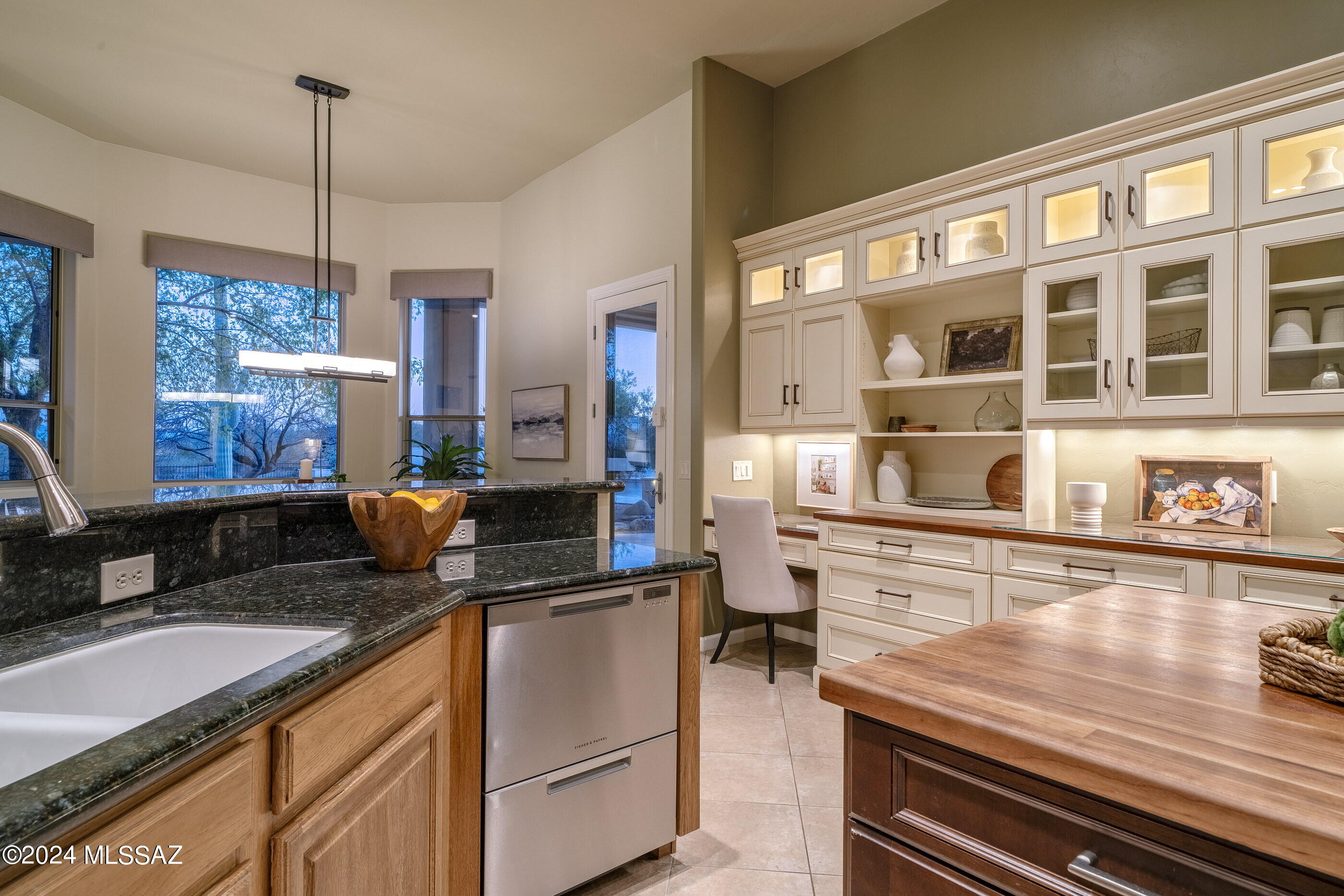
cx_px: 672
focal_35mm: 18
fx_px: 672
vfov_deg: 67.4
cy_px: 448
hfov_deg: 90.0
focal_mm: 18
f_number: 11
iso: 200
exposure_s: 1/5
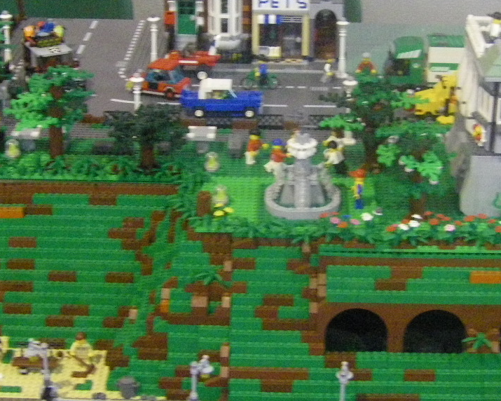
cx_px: 305
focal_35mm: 83
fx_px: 1231
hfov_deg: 23.0
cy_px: 181
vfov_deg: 18.5
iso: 800
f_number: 3.5
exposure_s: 1/20
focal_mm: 6.3
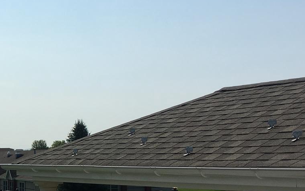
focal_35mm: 83
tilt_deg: +0.1
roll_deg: +1.2
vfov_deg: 15.6
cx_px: -20
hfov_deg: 23.6
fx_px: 690
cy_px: 170
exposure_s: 1/3497
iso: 25
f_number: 2.2
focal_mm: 4.15
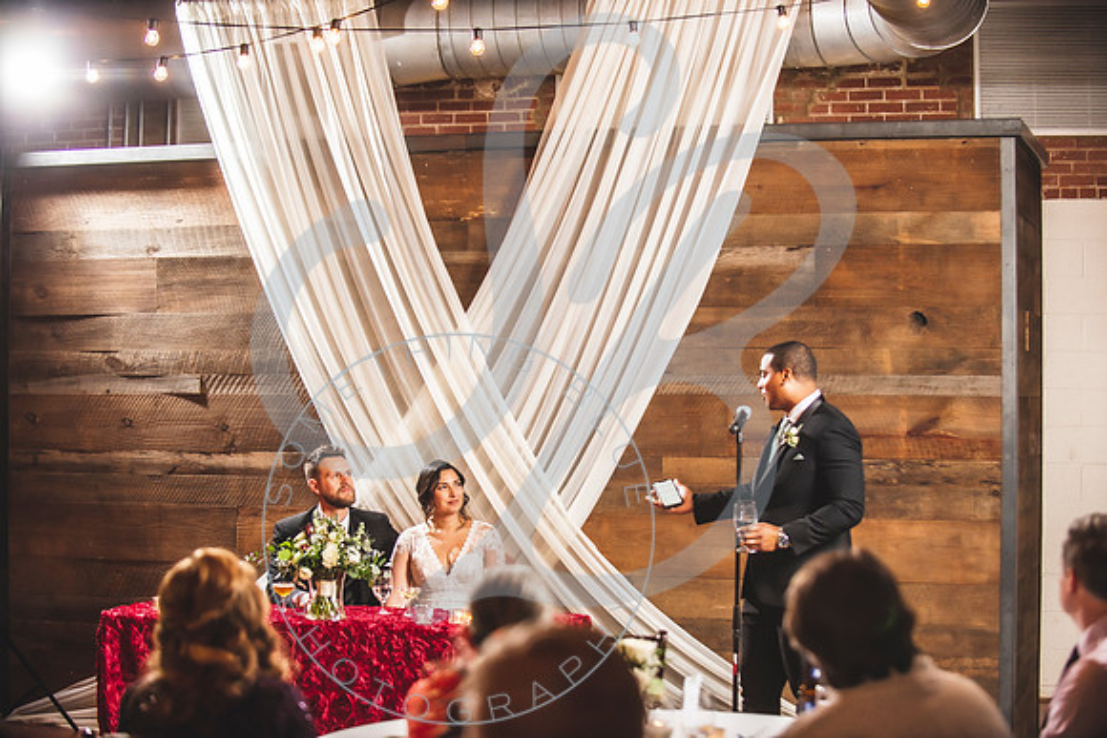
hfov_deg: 28.8
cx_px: 554
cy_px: 369
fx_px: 2153
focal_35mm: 70
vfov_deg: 19.5
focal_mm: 70
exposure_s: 1/160
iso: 1250
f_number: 2.8
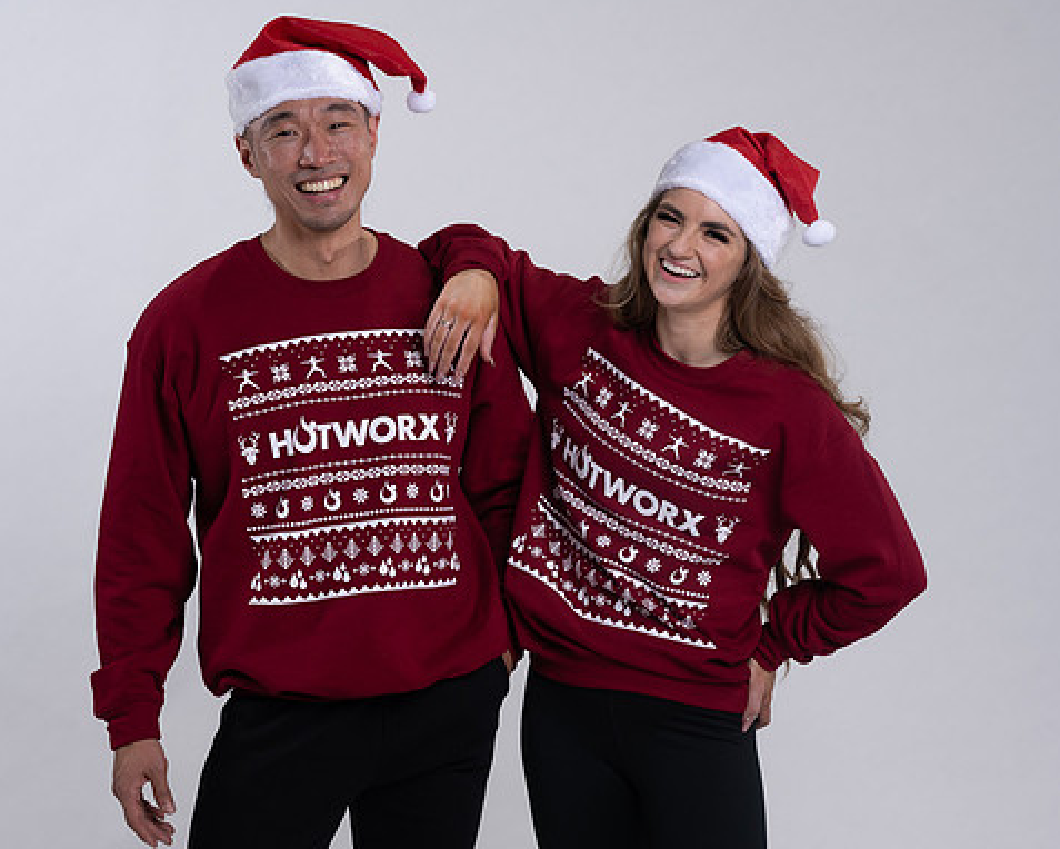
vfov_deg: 15.9
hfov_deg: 19.7
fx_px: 3044
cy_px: 426
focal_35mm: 97
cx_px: 458
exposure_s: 1/125
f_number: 4
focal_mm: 85
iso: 125
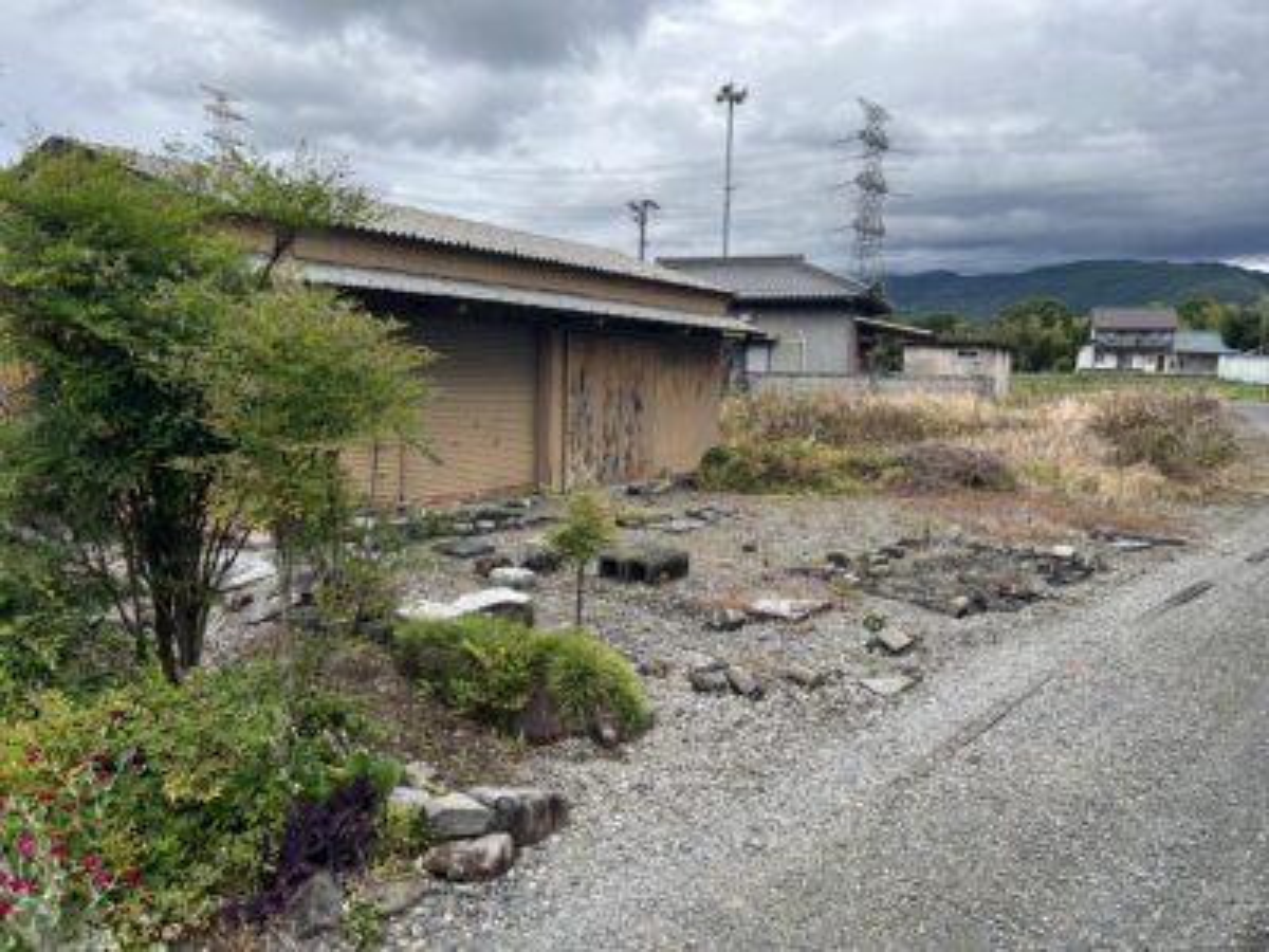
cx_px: 634
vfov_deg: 53.1
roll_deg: -0.6
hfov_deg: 67.3
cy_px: 476
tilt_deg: -6.0
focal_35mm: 26
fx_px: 953
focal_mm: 5.7
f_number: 1.5
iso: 50
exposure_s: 1/2404
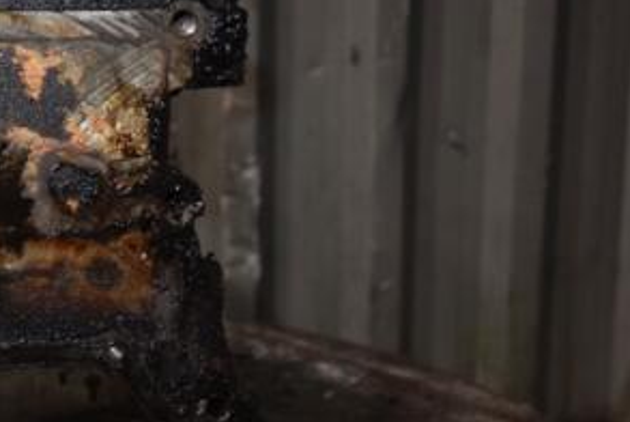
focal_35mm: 92
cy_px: 273
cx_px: 88
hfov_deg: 21.7
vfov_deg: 14.9
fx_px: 1612
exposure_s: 1/60
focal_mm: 30
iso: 800
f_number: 5
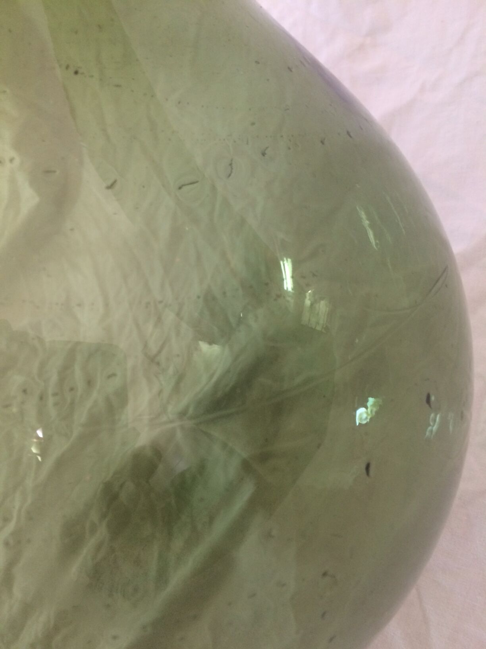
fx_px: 543
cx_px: 243
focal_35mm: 29
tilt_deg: -45.3
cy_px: 324
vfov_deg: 61.7
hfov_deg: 48.2
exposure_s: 1/33
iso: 160
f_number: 2.2
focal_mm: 4.15
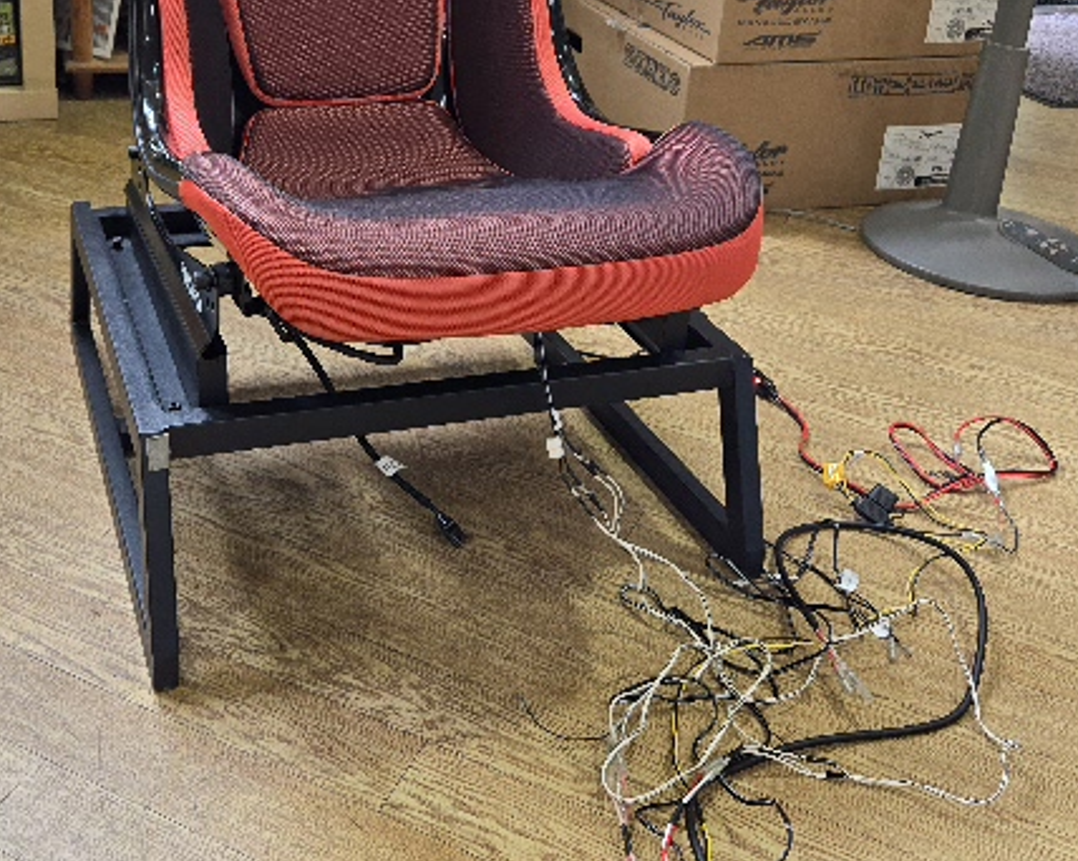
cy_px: 196
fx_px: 1339
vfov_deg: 34.7
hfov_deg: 43.4
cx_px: 380
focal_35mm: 42
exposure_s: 1/100
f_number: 1.8
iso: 80
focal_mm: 5.4
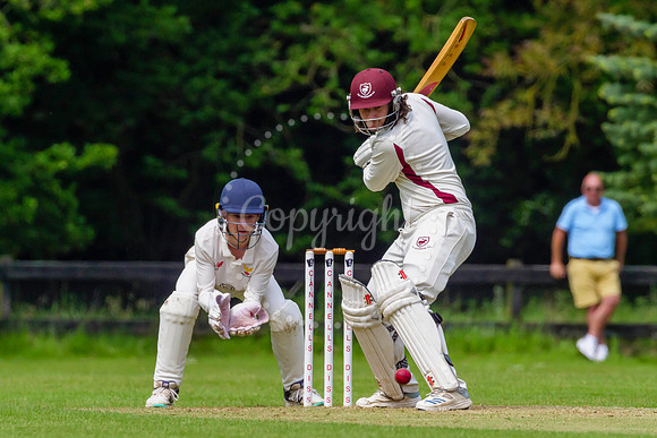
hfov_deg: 2.4
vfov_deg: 1.6
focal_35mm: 864
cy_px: 219
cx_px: 328
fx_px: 15776
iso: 800
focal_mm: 400
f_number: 5.6
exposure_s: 1/4000
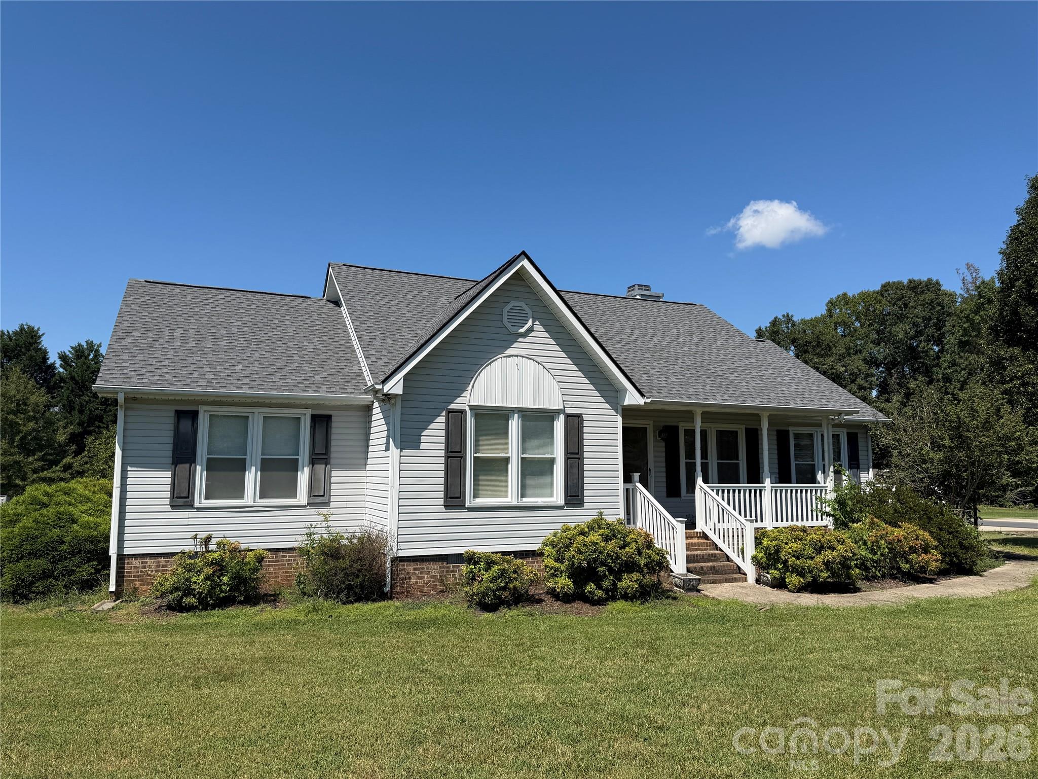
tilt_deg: +7.1
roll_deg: -0.5
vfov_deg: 56.8
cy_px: 390
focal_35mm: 24
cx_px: 519
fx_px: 720
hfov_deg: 71.6
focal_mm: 6.76
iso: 80
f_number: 1.78
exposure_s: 1/5714
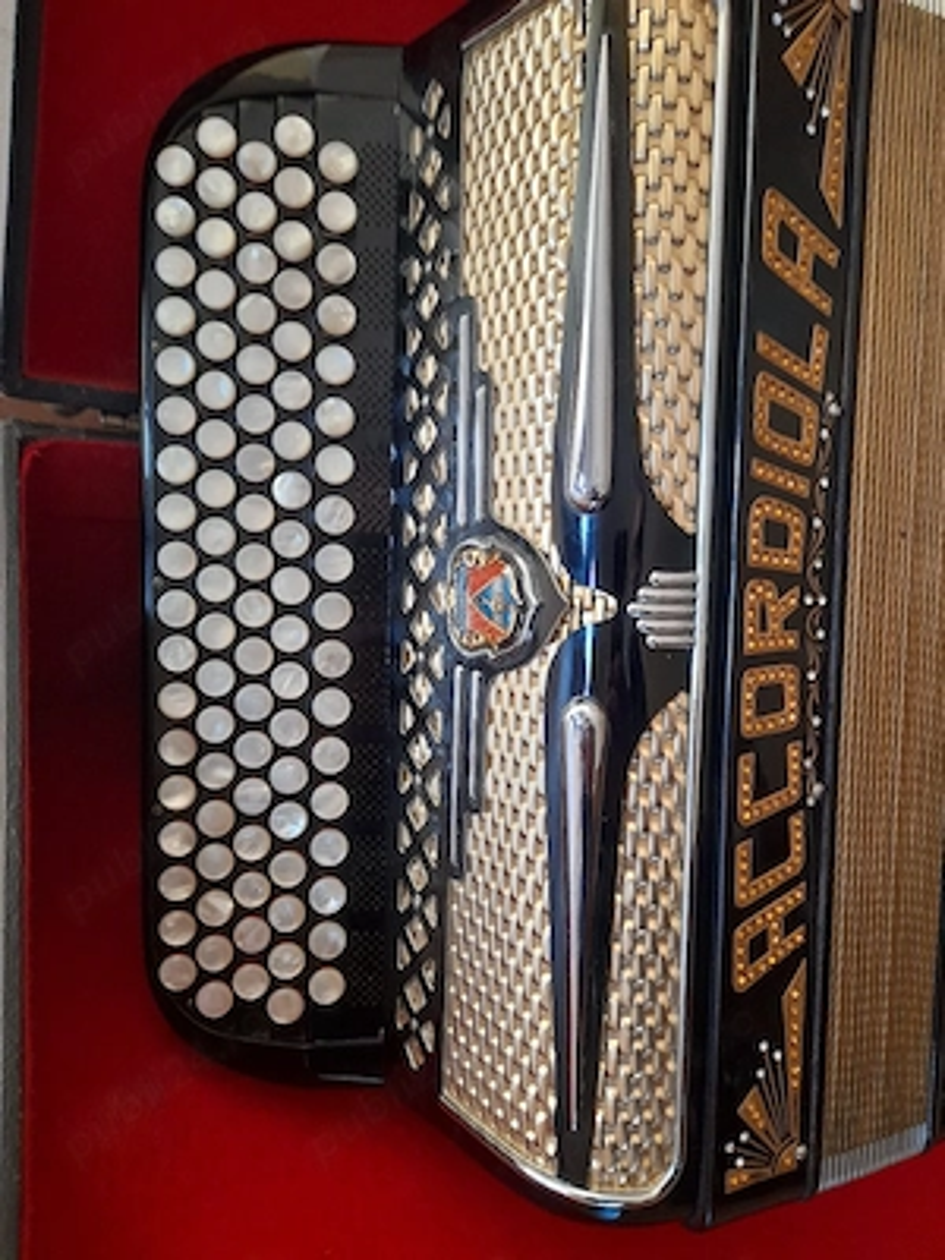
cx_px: 472
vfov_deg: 69.4
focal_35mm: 25
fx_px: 910
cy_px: 630
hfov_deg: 54.9
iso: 400
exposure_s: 1/50
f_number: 2
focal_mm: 4.6
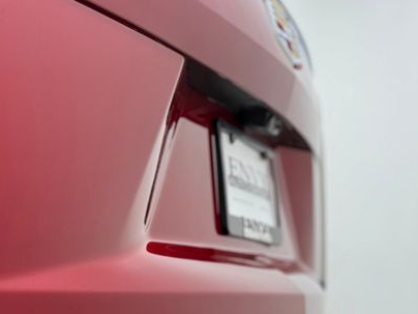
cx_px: 160
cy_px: 216
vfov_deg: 19.3
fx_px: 918
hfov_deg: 25.6
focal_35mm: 76
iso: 50
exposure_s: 1/120
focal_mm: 6.76
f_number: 1.78
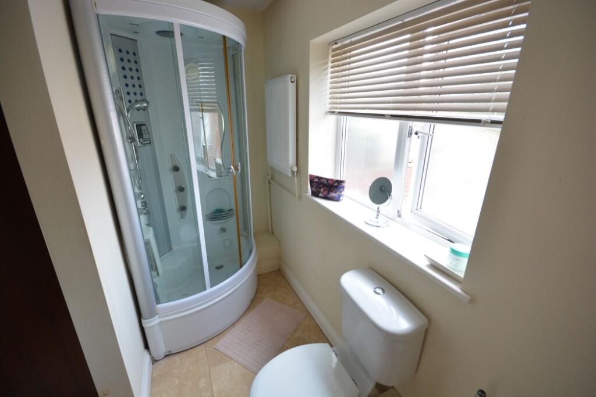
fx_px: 248
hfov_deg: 100.4
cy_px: 198
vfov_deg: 77.3
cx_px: 298
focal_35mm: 15
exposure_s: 1/30
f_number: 8
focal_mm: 10
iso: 400
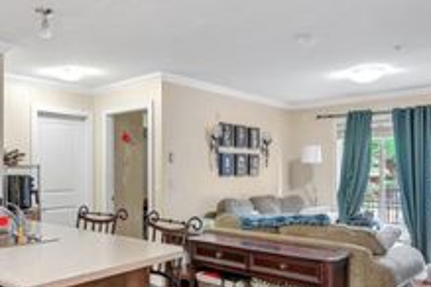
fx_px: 383
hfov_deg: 58.0
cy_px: 166
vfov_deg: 41.0
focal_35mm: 32
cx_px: 161
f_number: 3.2
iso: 400
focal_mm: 14
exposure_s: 1/30
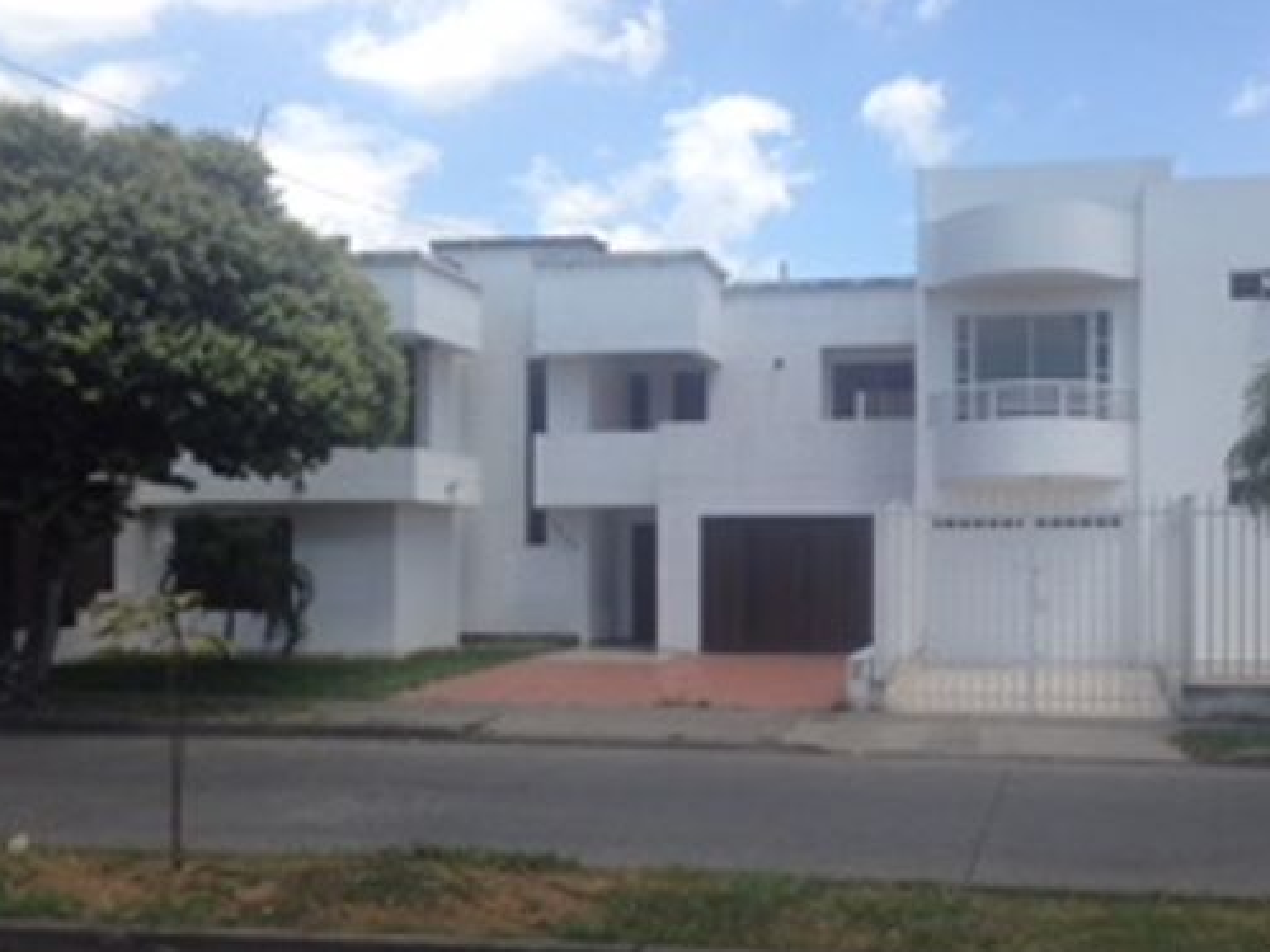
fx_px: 1614
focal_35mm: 44
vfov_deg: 32.7
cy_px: 584
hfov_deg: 42.7
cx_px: 784
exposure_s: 1/1130
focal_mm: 4.12
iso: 50
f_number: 2.4
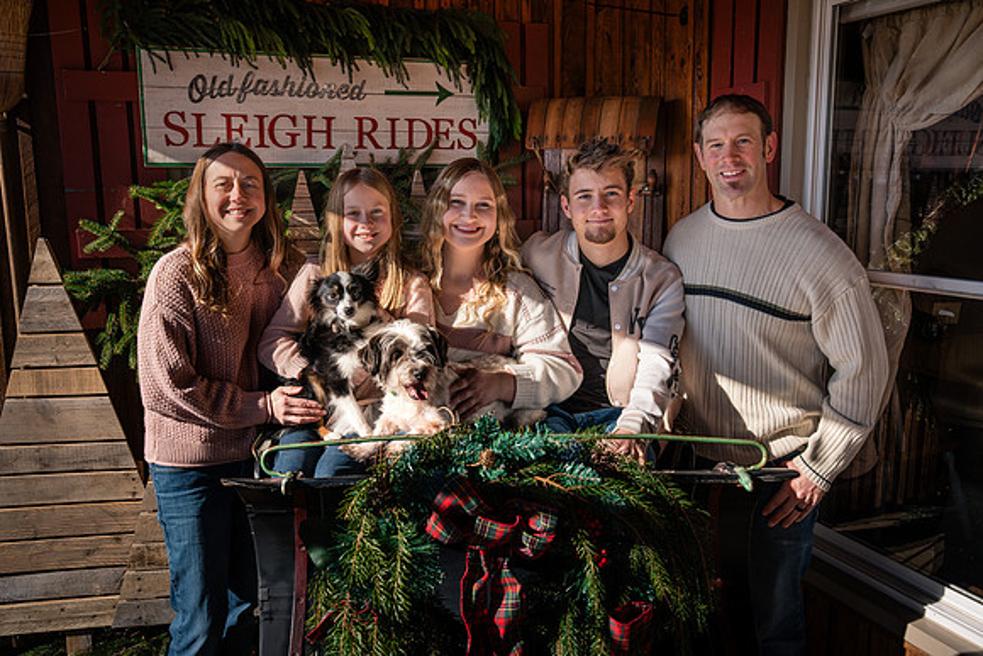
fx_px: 901
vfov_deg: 40.0
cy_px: 328
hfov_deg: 57.2
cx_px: 492
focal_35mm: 33
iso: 200
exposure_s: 1/640
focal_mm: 33
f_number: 7.1
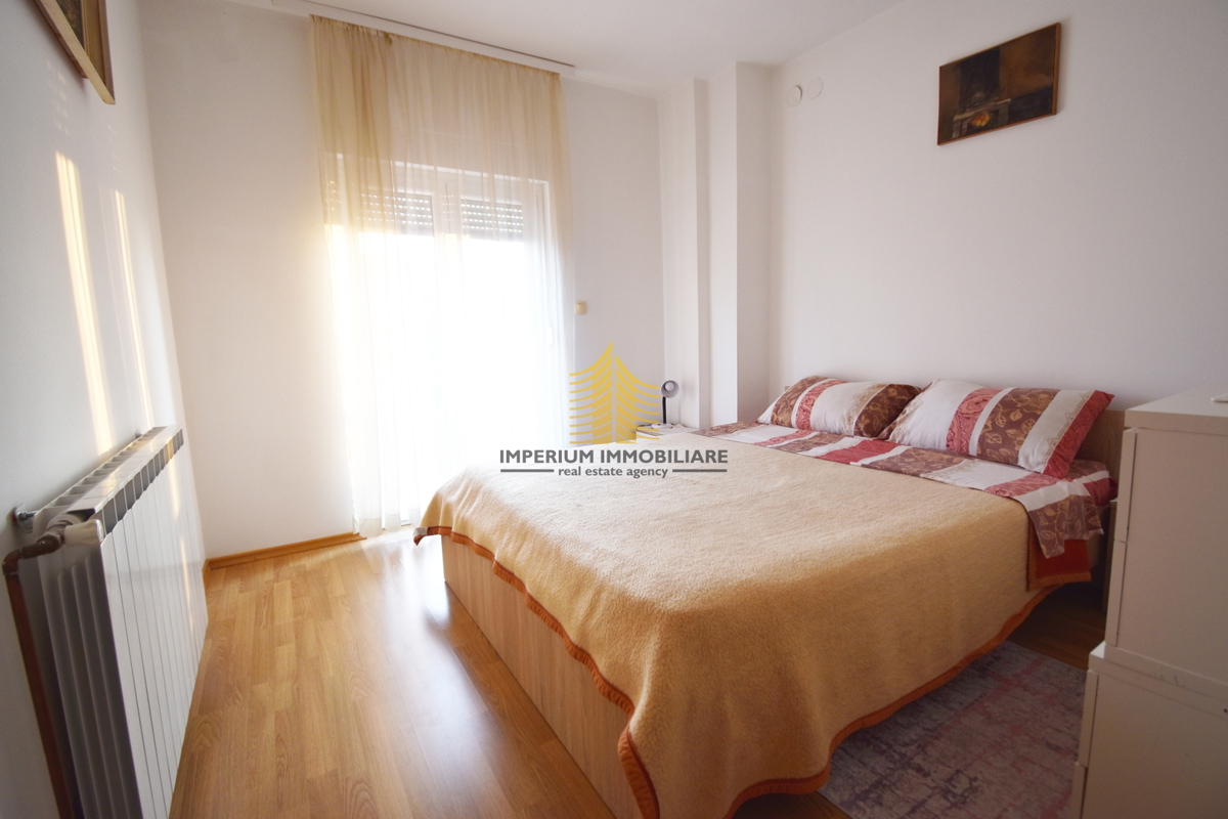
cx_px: 614
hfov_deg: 100.4
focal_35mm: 15
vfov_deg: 77.3
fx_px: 512
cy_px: 410
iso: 125
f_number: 4.5
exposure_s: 1/15
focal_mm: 10
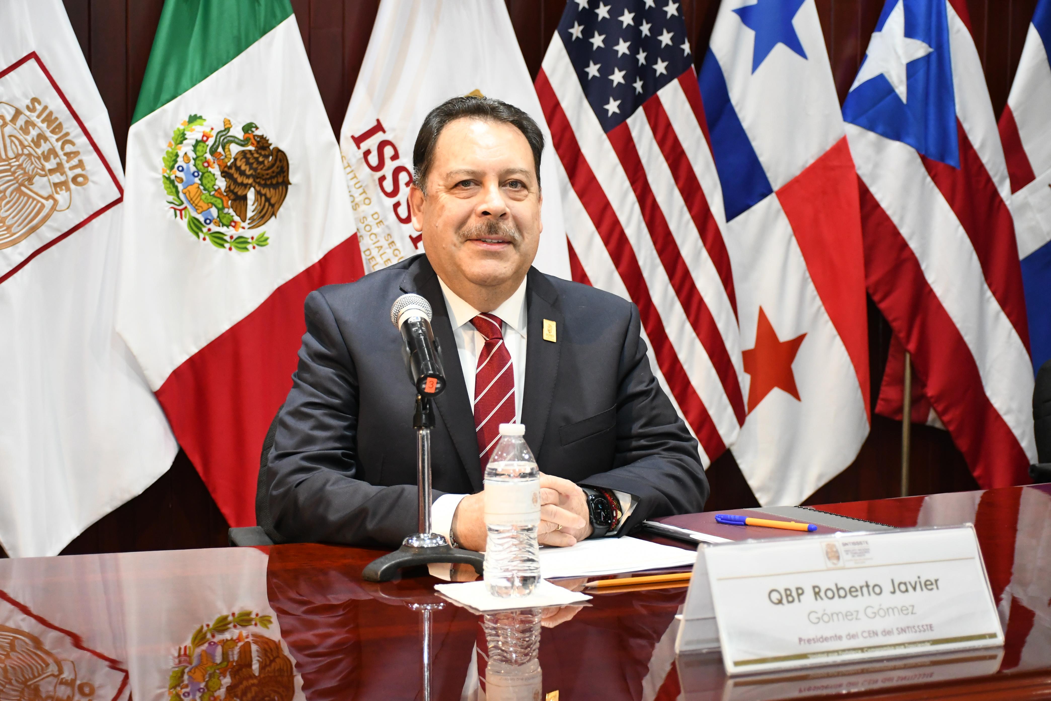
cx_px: 526
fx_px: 1518
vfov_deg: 26.0
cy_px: 350
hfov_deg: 38.2
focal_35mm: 52
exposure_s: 1/100
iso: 2500
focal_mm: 35
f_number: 4.2
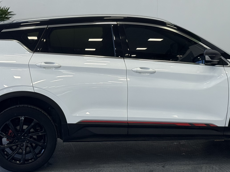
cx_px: 135
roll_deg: +0.2
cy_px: 60
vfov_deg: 15.9
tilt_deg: -4.7
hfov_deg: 21.1
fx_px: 618
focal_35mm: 93
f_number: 1.78
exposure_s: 1/177
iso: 100
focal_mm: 6.76
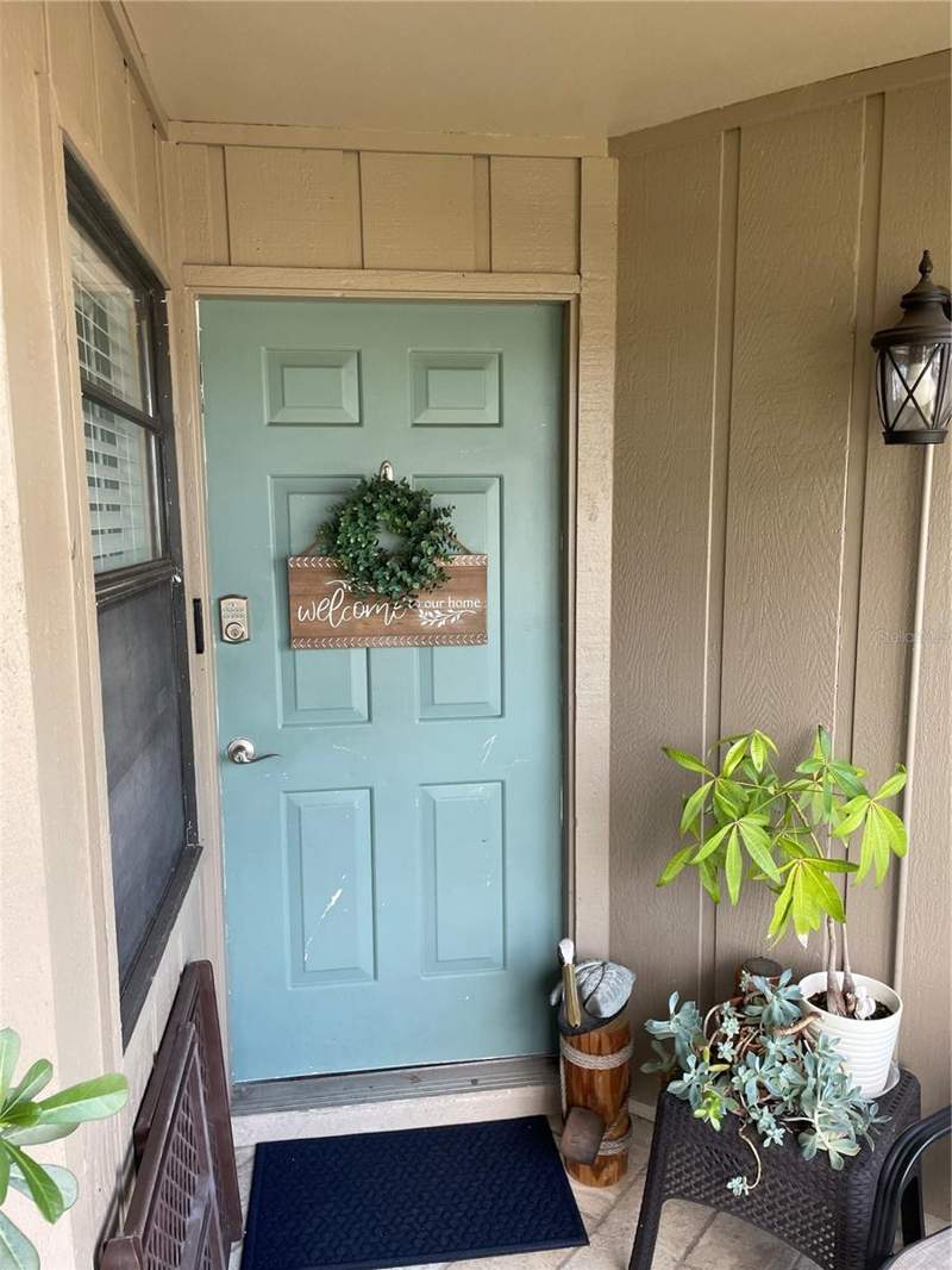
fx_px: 953
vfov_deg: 67.3
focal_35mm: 26
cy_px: 635
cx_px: 476
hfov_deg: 53.1
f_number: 1.6
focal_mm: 4.2
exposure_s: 1/121
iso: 80
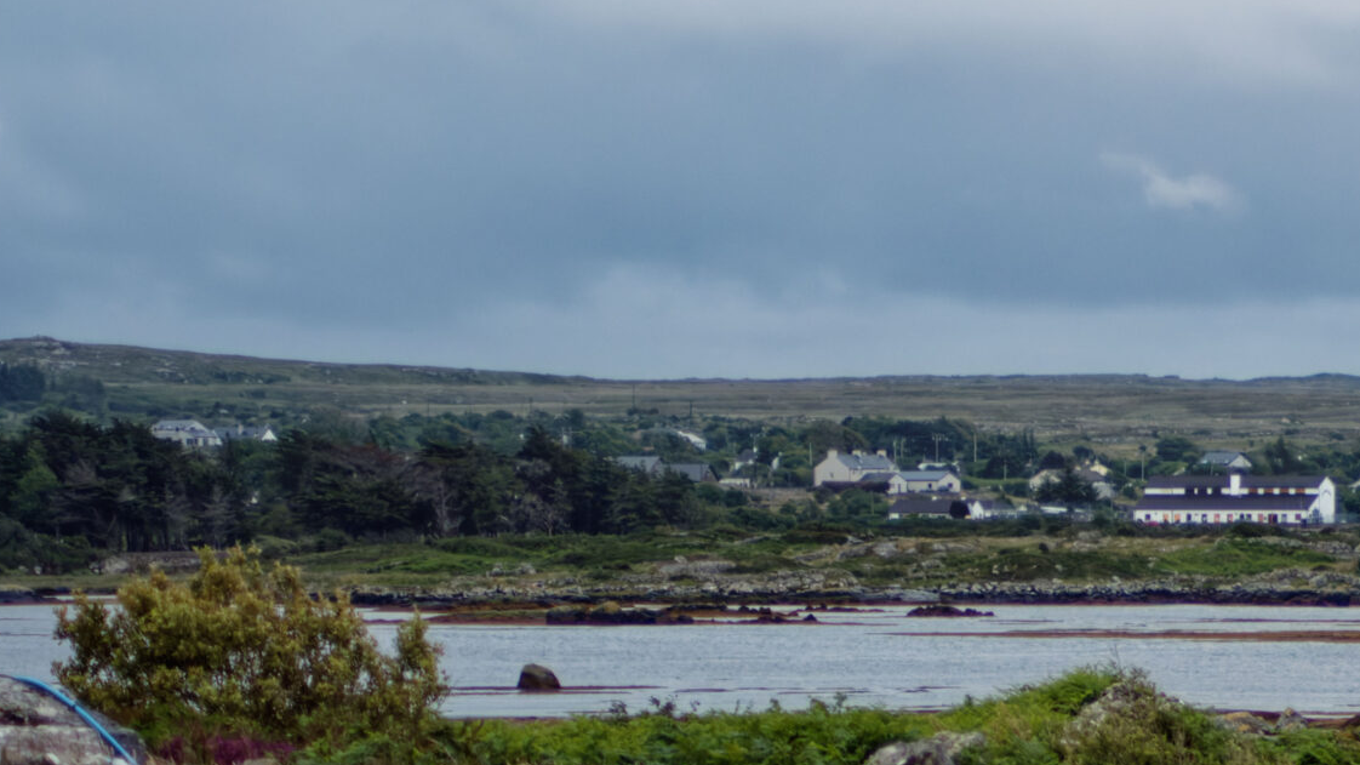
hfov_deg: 8.6
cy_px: 575
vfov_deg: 4.8
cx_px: 1233
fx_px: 9051
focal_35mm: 251
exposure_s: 1/250
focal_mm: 70
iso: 1100
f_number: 4
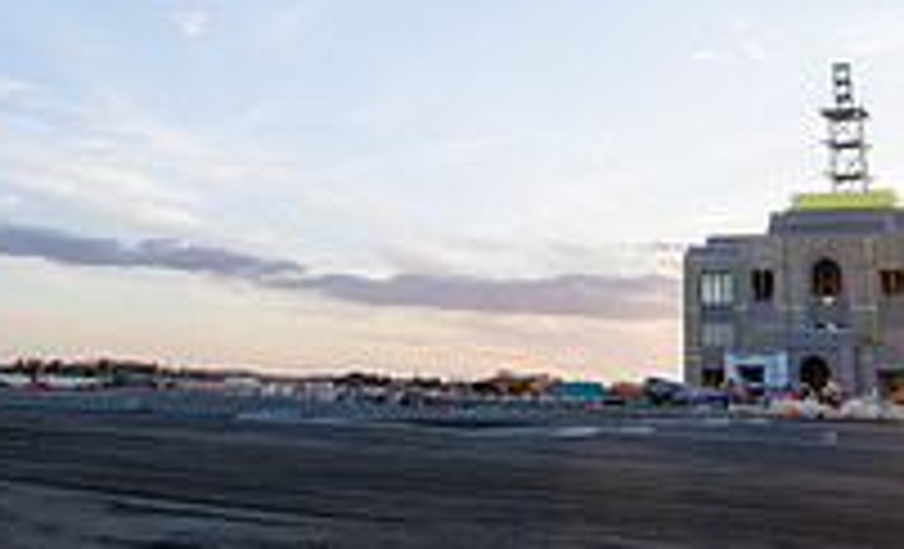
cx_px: 594
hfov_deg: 45.9
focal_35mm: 43
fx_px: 1051
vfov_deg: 26.6
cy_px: -79
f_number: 6.3
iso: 400
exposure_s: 1/200
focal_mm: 14
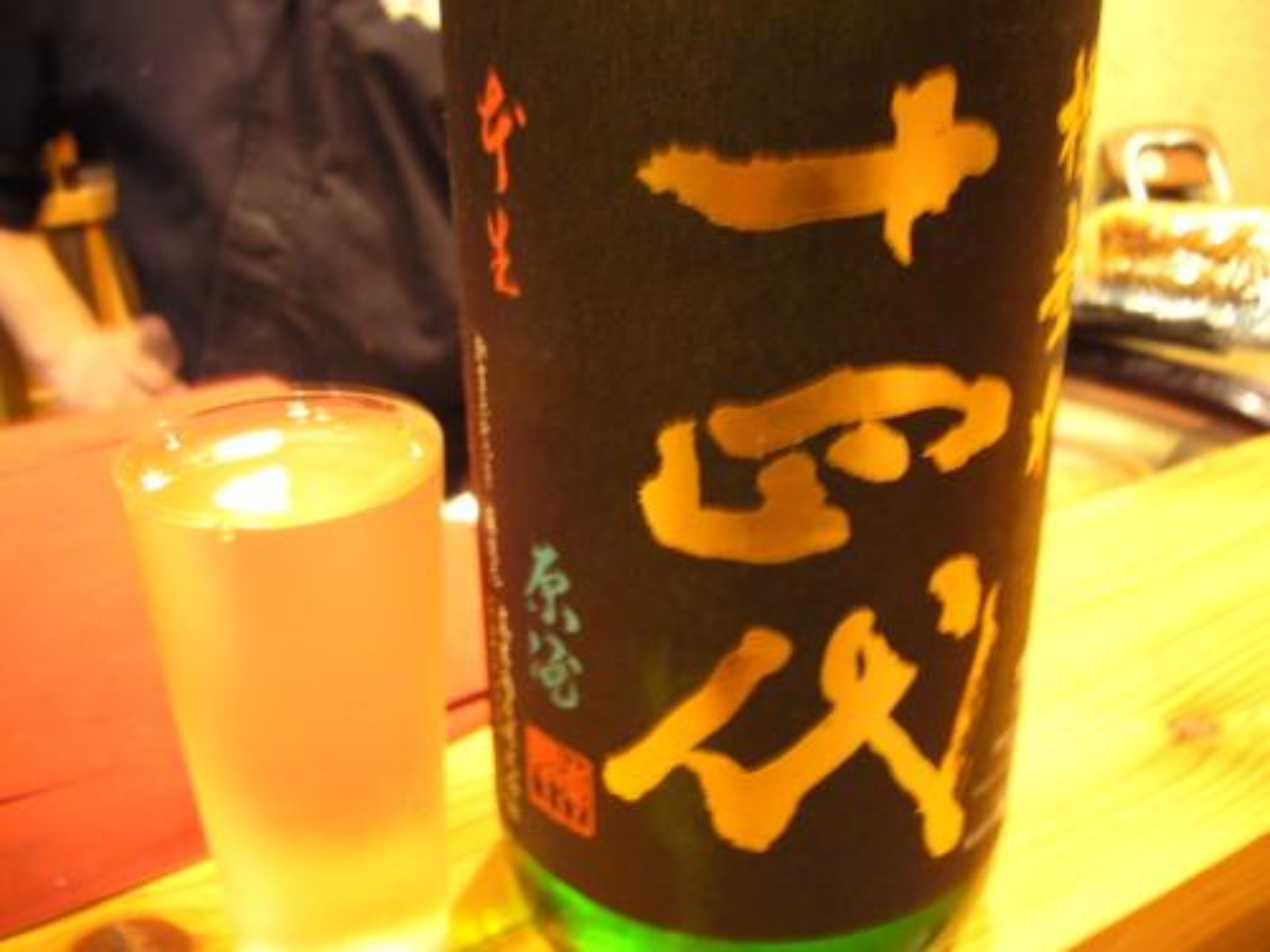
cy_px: 476
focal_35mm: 35
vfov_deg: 40.7
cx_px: 635
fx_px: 1284
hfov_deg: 52.6
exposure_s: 1/2.5
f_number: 2.8
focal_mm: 5.8
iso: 200
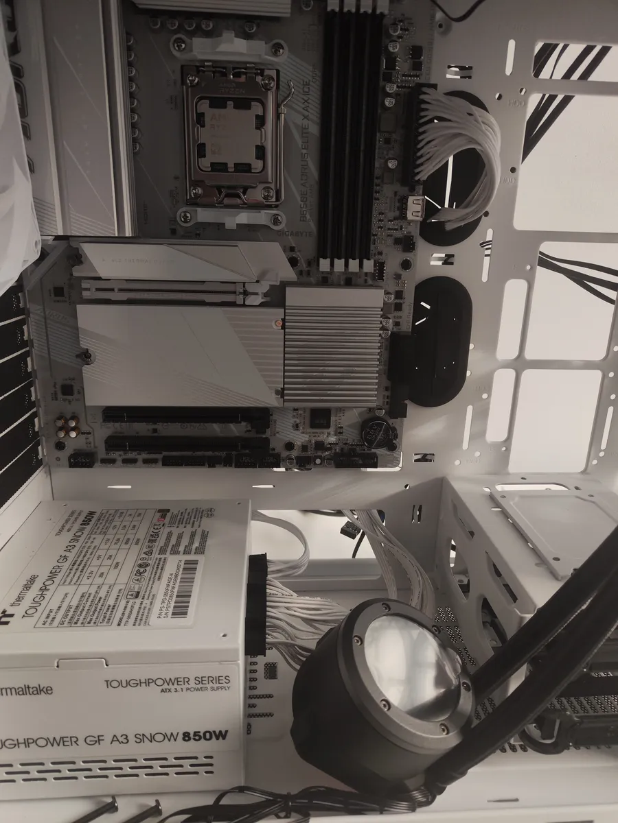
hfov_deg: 56.8
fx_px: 571
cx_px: 309
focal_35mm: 24
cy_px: 412
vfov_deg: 71.6
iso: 139
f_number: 1.88
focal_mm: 5.59
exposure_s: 1/100
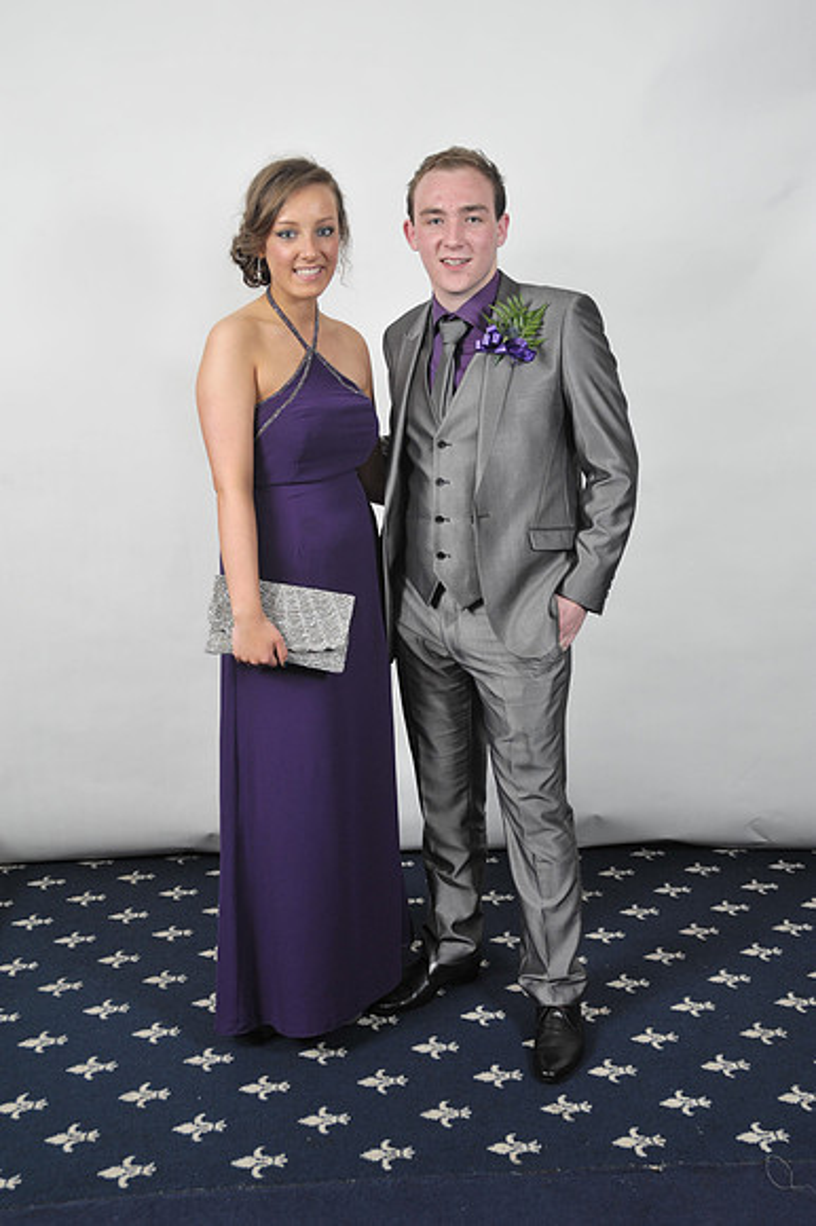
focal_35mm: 40
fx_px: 1362
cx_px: 408
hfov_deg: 33.4
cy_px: 613
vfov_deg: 48.5
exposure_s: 1/160
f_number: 7.1
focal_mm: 40
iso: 1000
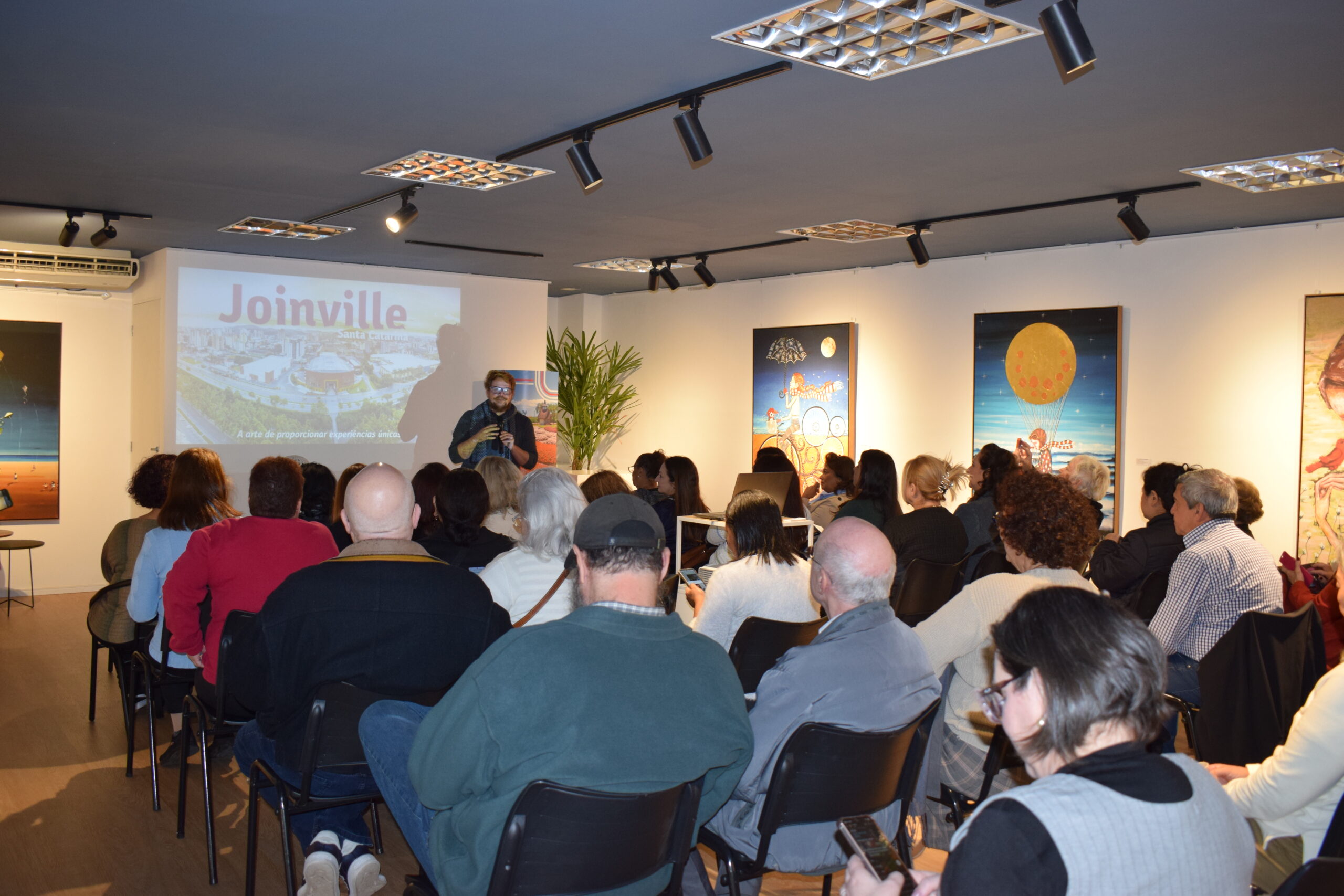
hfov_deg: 61.9
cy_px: 448
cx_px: 672
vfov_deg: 43.6
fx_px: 1120
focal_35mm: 30
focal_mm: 20
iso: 800
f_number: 4.5
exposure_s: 1/80
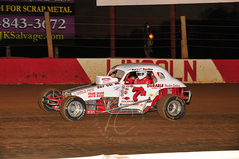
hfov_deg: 18.3
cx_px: 120
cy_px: 80
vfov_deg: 12.2
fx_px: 743
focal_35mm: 112
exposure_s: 1/250
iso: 640
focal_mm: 112
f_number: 6.3
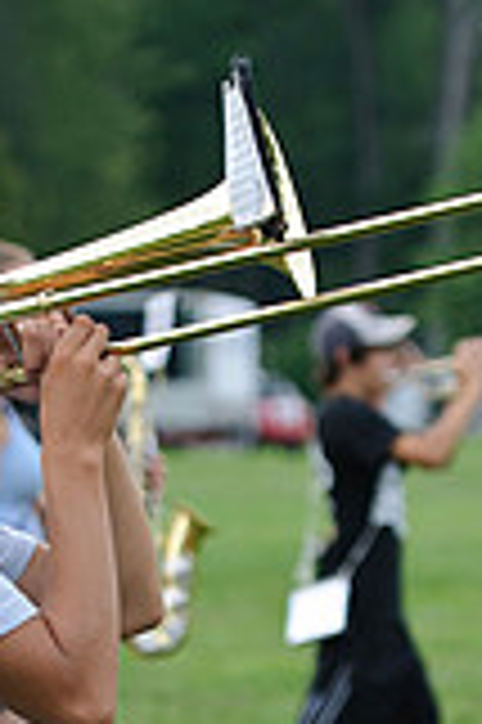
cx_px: 196
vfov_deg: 6.1
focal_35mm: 336
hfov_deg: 4.1
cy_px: 926
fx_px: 6762
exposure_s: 1/500
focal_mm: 80
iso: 200
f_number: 2.8
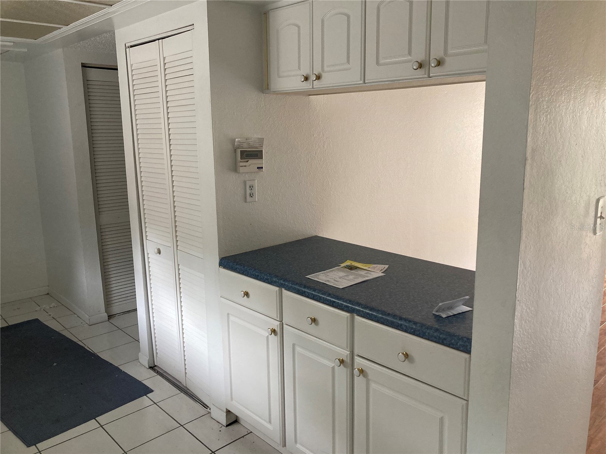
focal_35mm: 28
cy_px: 227
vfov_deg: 49.7
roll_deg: -0.3
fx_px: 490
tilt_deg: -9.0
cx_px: 303
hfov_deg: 63.4
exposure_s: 1/60
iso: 160
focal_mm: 3.99
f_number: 1.8
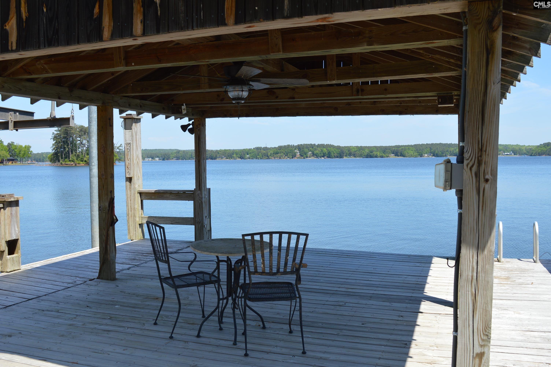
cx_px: 276
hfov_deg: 55.1
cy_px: 184
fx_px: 528
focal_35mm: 34
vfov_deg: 38.3
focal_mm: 23
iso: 100
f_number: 8
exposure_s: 1/250
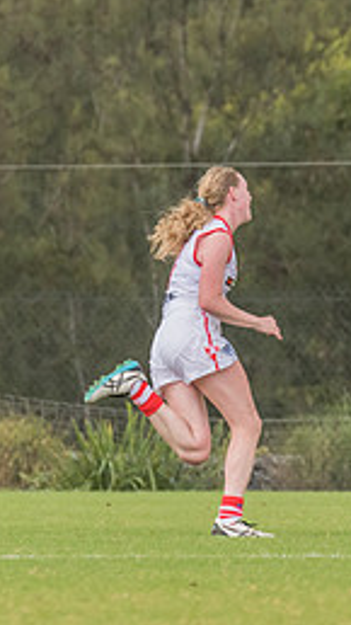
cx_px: 696
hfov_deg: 1.0
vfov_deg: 1.8
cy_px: 151
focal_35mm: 1203
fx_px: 19918
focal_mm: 300
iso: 800
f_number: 6.3
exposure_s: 1/1250
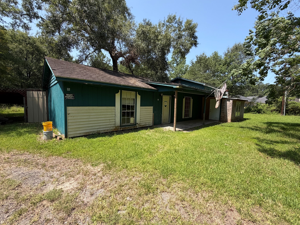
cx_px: 151
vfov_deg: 81.8
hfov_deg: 98.2
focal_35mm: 15
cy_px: 114
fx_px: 130
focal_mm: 2.22
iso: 40
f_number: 2.2
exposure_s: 1/734
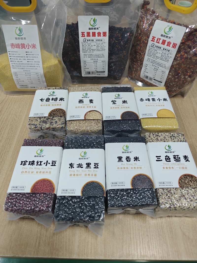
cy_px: 132
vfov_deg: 73.9
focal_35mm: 23
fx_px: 175
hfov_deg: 58.9
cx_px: 98
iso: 400
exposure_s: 1/100
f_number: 1.6
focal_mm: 6.06
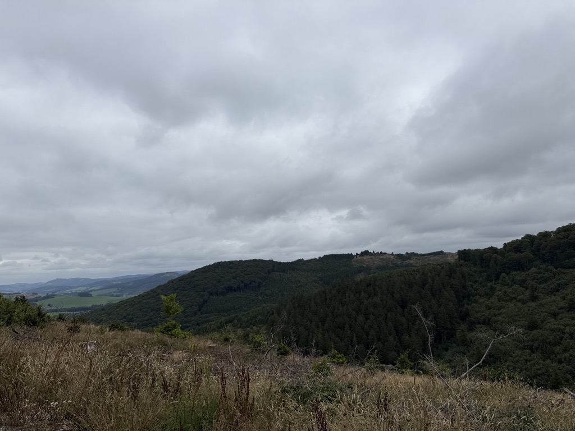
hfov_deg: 71.6
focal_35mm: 24
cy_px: 216
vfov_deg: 56.8
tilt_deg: +6.9
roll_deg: +2.0
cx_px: 288
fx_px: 399
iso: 80
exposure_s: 1/3953
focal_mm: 6.76
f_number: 1.78
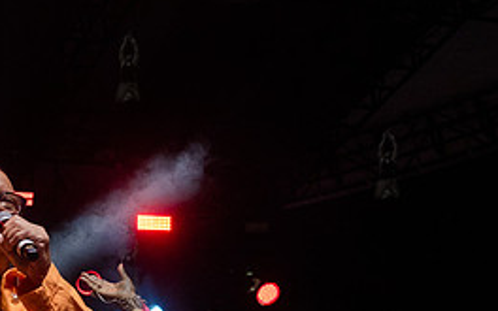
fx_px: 1411
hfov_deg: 19.4
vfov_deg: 12.5
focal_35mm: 104
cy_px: 260
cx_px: -11
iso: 5000
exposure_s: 1/800
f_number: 5
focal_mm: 35
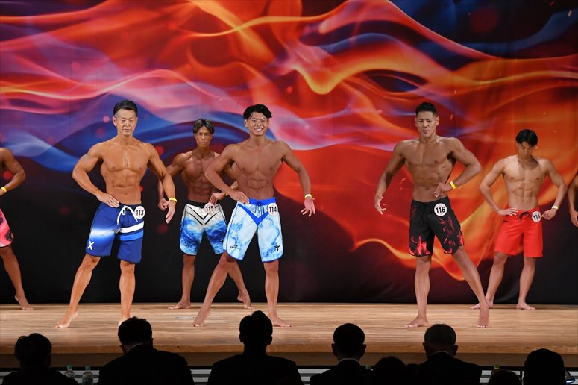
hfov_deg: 13.7
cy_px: 192
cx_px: 289
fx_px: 2407
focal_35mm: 150
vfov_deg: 9.1
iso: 3200
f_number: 5.6
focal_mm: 100
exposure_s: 1/400
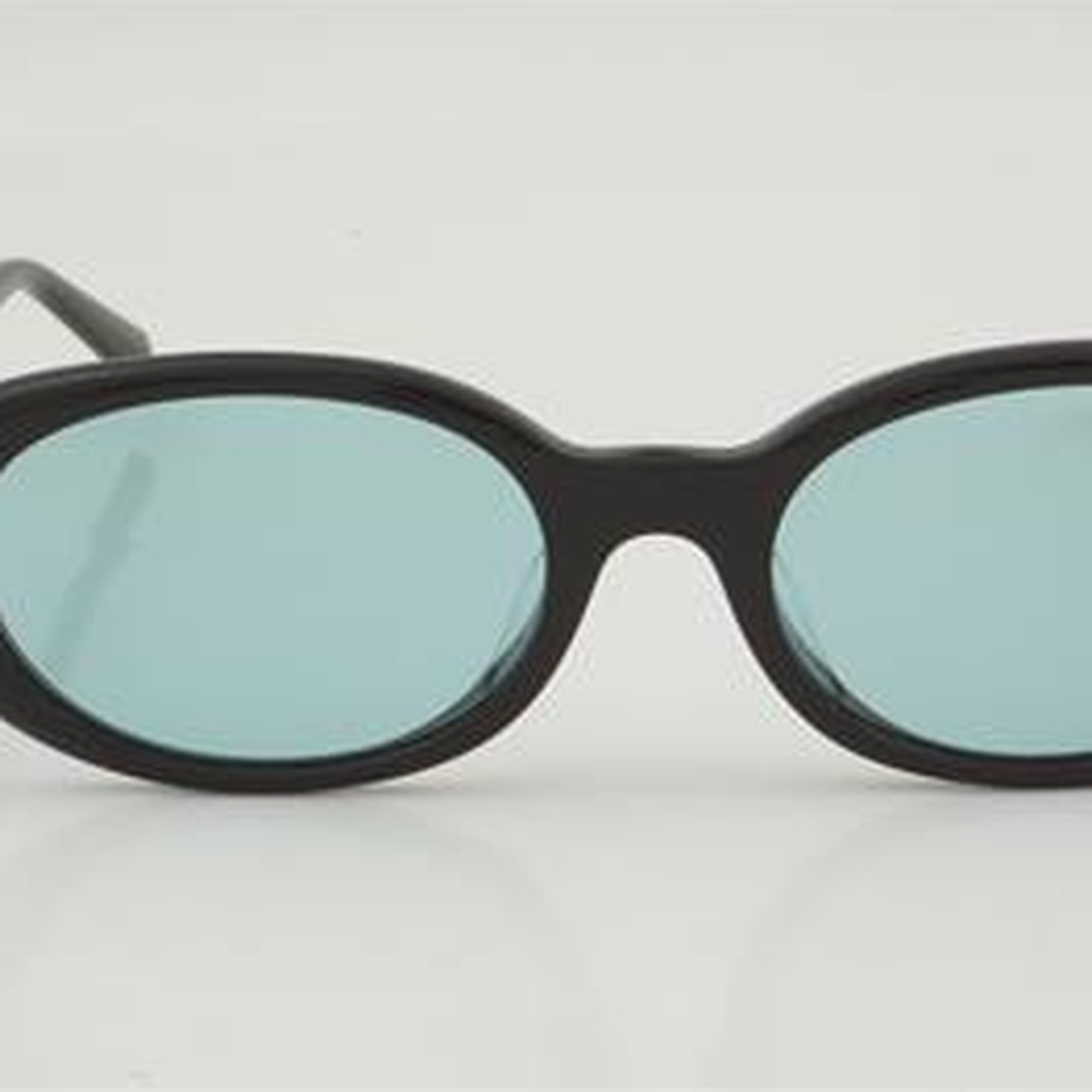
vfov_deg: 16.3
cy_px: 544
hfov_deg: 16.3
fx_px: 3806
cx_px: 660
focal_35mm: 107
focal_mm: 55
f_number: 32
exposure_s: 1/3
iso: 100
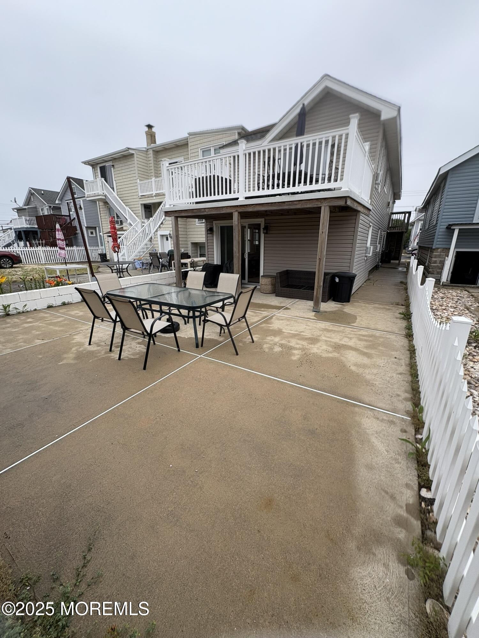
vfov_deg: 102.1
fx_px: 258
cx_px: 240
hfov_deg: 85.7
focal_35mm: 14
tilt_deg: -16.2
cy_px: 319
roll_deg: +0.2
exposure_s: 1/274
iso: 40
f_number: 2.2
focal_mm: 2.22
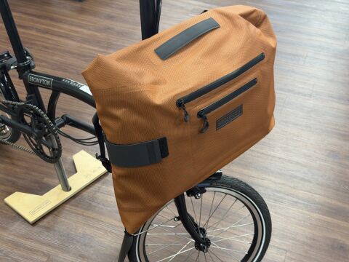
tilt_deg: -38.1
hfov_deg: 39.7
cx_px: 174
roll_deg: -1.9
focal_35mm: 48
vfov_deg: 30.3
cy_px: 131
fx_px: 484
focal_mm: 6.76
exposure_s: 1/50
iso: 125
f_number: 1.78
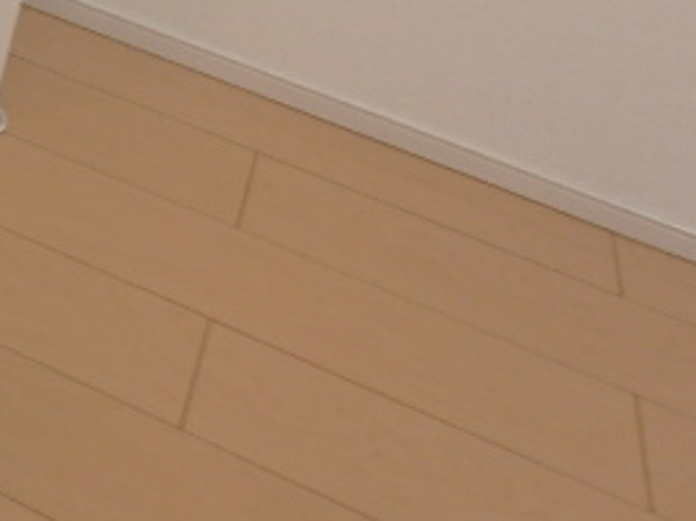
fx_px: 1065
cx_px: -104
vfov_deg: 25.6
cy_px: -44
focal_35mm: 53
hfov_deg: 31.3
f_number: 3.5
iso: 200
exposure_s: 1/40
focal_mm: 3.7
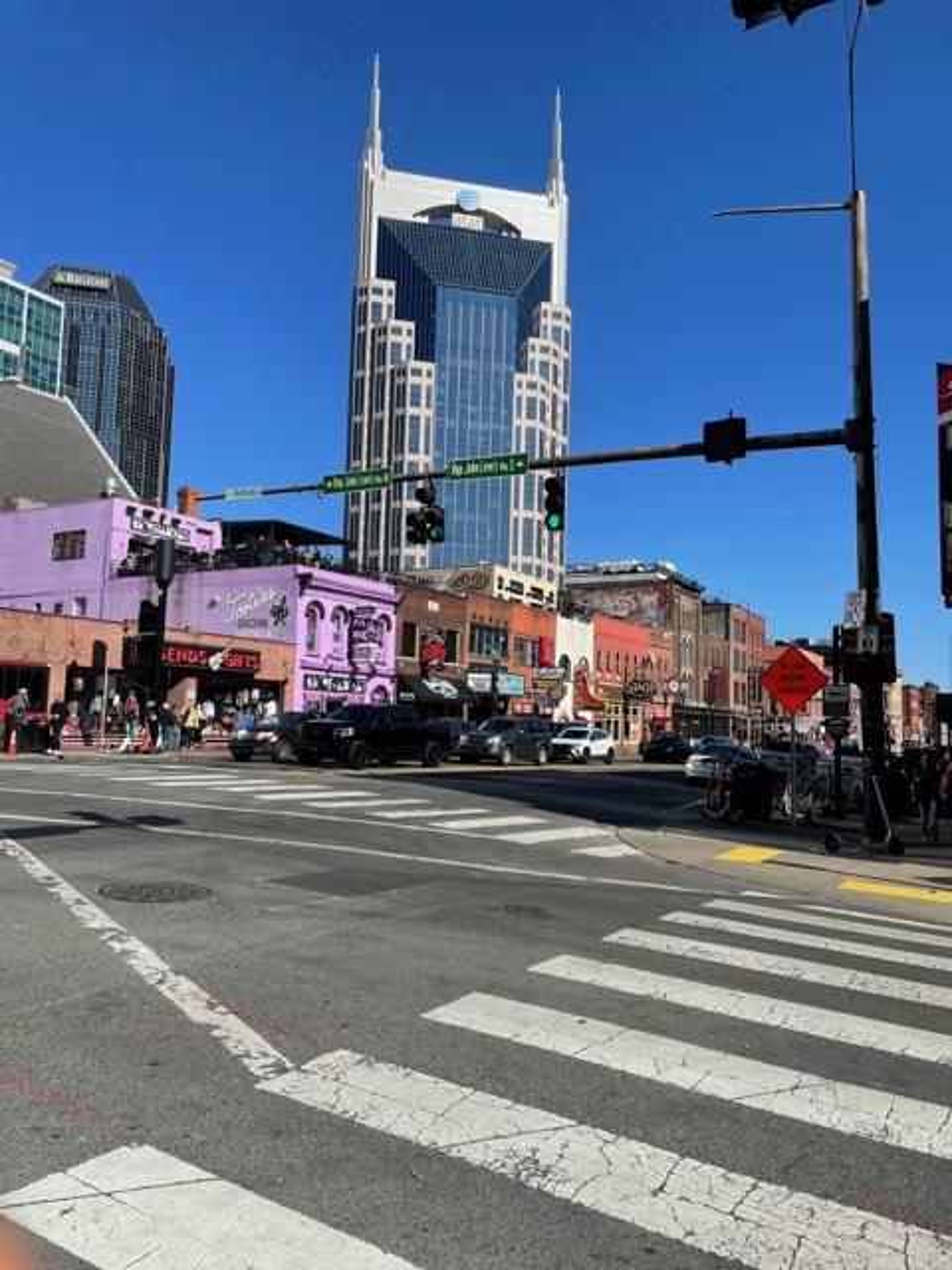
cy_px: 635
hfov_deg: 53.1
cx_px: 476
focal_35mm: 26
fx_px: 953
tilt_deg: +5.0
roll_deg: -2.2
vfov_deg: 67.3
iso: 32
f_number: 1.6
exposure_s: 1/4292
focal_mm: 4.2
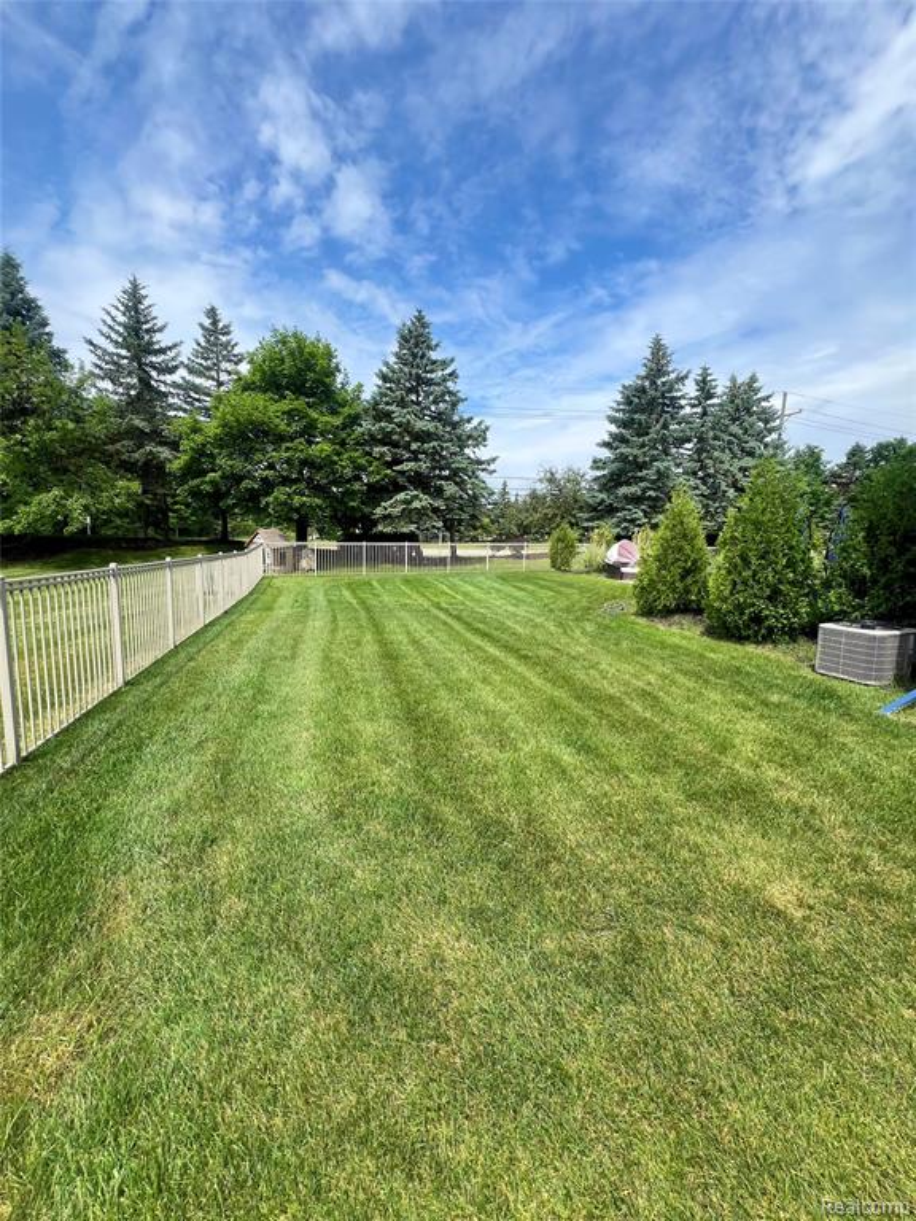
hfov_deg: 89.9
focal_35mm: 13
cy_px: 610
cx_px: 458
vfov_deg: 106.2
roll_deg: -2.1
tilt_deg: -8.7
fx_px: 459
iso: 32
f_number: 1.8
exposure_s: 1/1248
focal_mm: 1.57
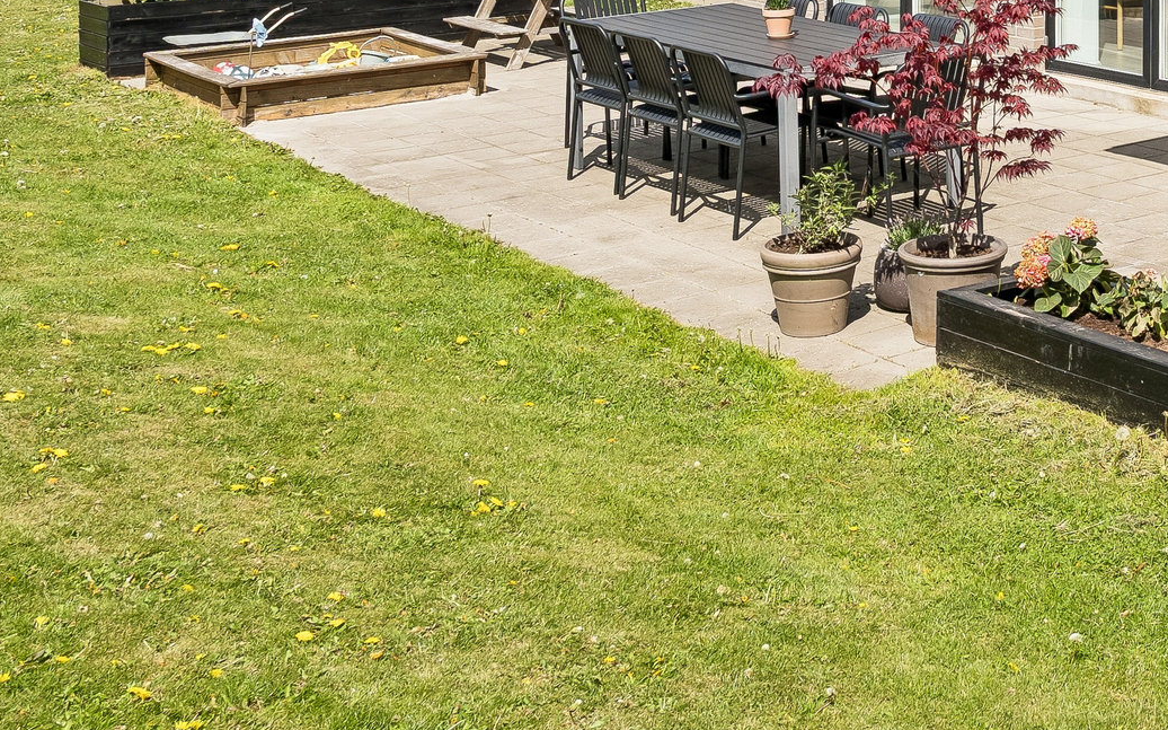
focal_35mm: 63
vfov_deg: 19.1
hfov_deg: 29.7
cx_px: 1220
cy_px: -197
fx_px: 2020
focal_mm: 21.5
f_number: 8
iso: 200
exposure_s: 1/500
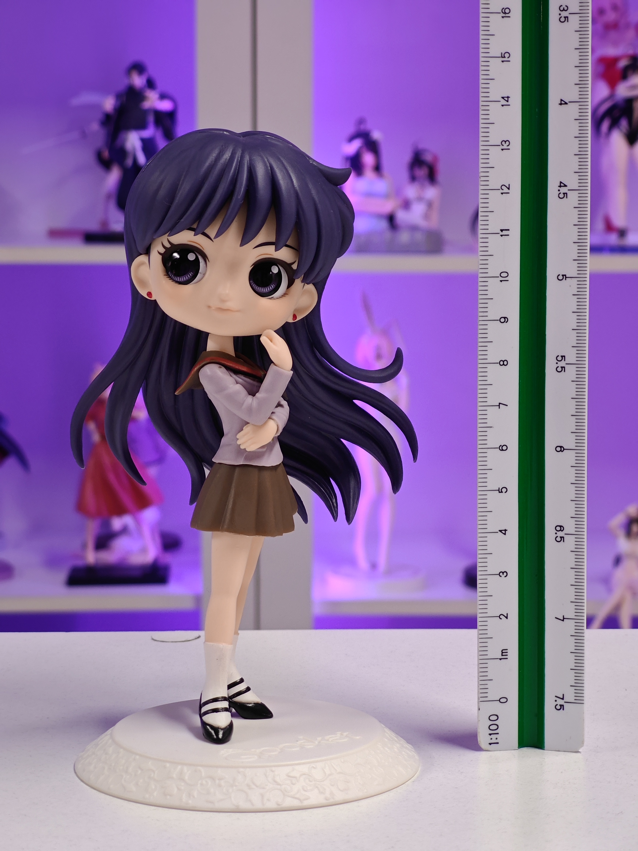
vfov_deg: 24.4
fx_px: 1966
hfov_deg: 18.4
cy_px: 426
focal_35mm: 80
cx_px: 319
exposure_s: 1/21.6
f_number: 2.4
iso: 400
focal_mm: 7.48
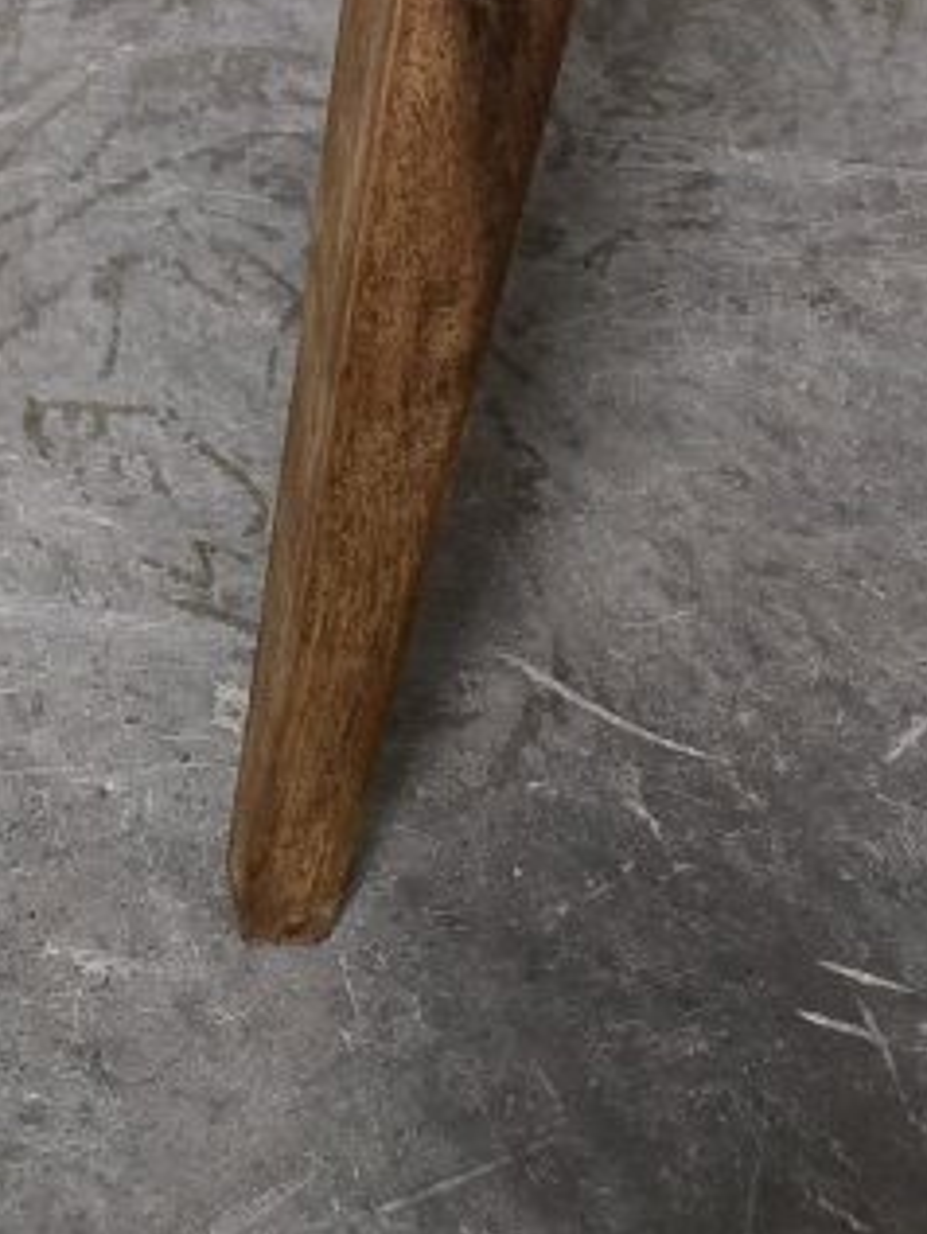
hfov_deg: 15.8
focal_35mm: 87
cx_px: -405
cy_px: -716
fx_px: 3104
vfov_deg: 19.2
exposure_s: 1/33.3
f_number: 1.7
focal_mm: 6.3
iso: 1250
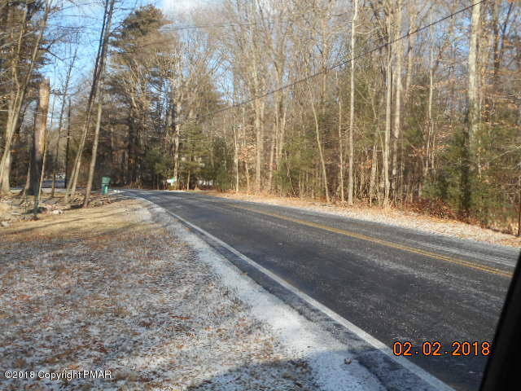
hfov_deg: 37.5
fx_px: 768
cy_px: 196
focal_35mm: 51
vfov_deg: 28.6
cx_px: 260
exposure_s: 1/200
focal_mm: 9.1
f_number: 4.9
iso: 80
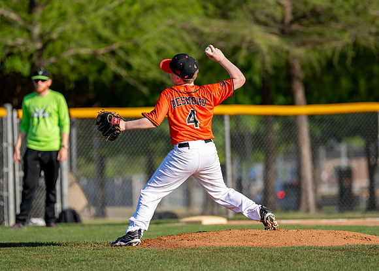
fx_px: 3472
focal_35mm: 323
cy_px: 129
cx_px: 190
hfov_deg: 6.2
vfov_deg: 4.5
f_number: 2.8
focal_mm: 200
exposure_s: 1/3200
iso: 160
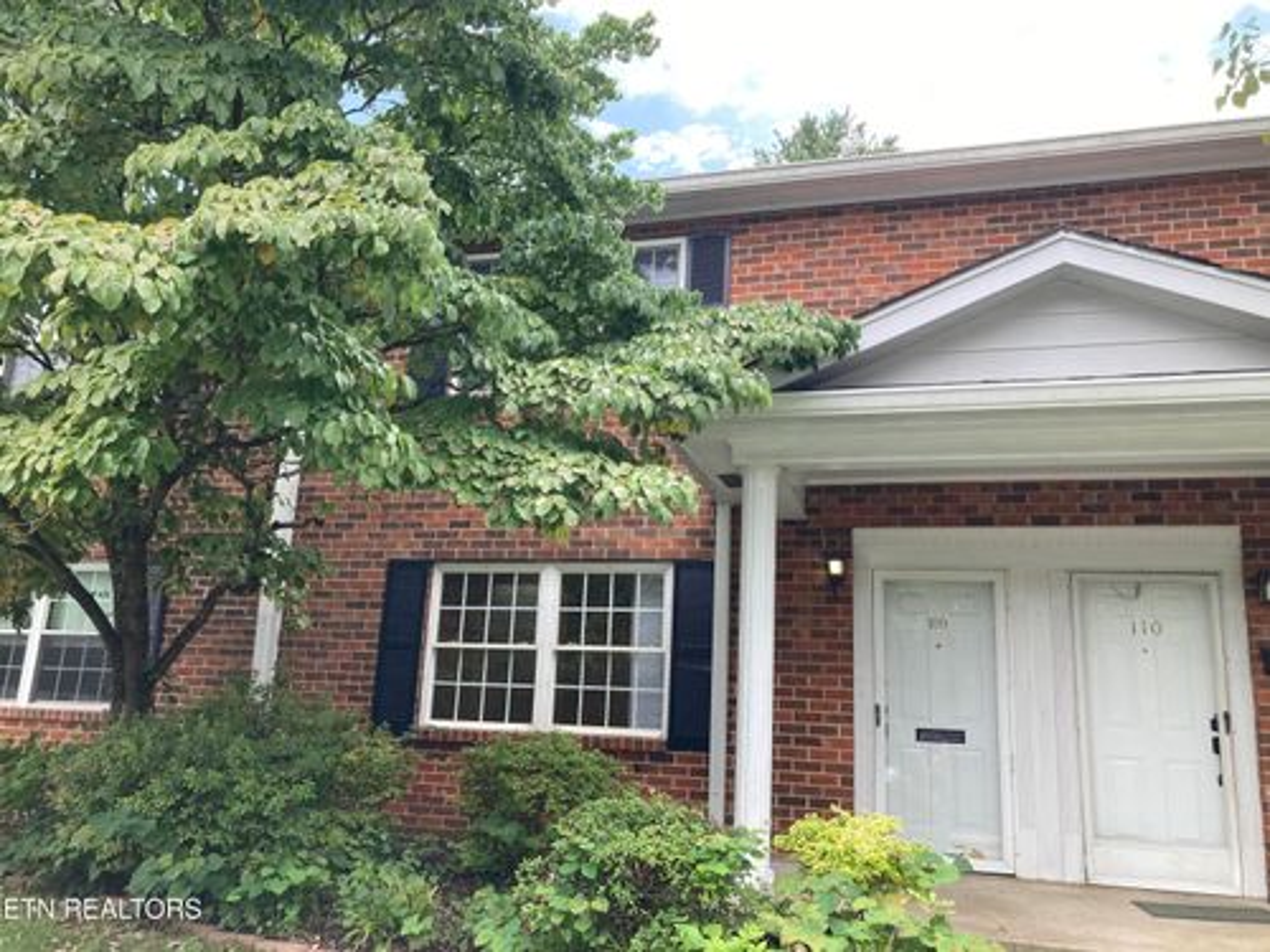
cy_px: 476
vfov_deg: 49.7
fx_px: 1027
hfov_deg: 63.4
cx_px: 635
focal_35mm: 28
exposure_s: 1/259
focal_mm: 3.99
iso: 20
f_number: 1.8
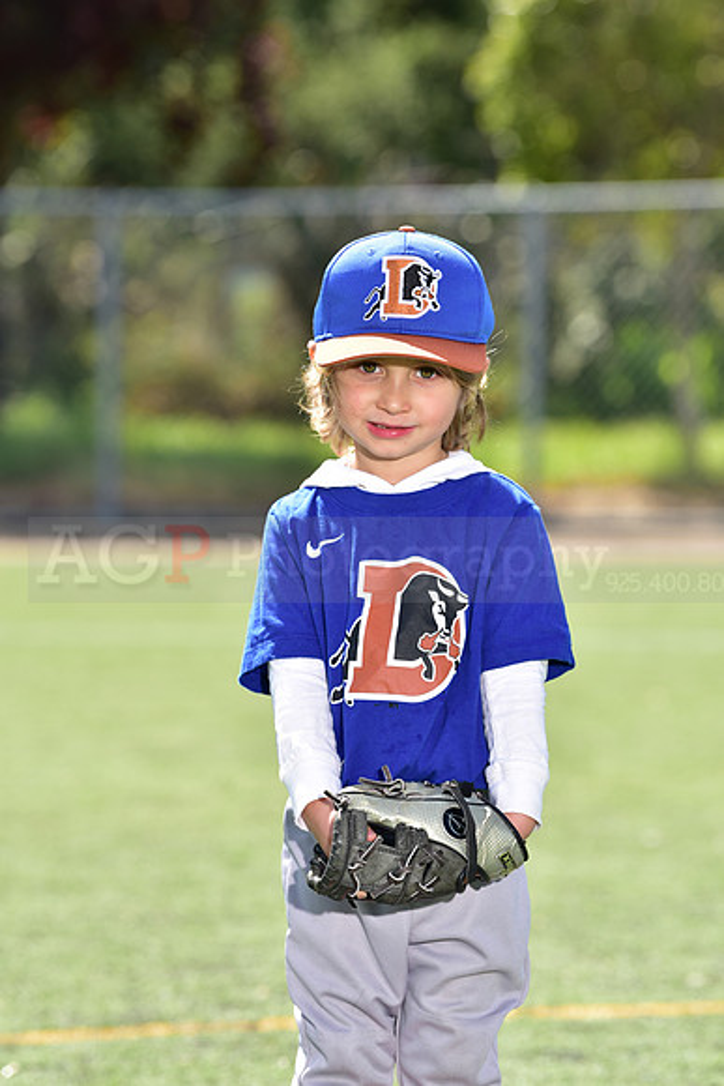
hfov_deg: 6.9
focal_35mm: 200
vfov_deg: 10.3
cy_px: 543
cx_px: 362
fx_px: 6029
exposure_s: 1/250
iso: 100
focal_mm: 200
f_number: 5.6
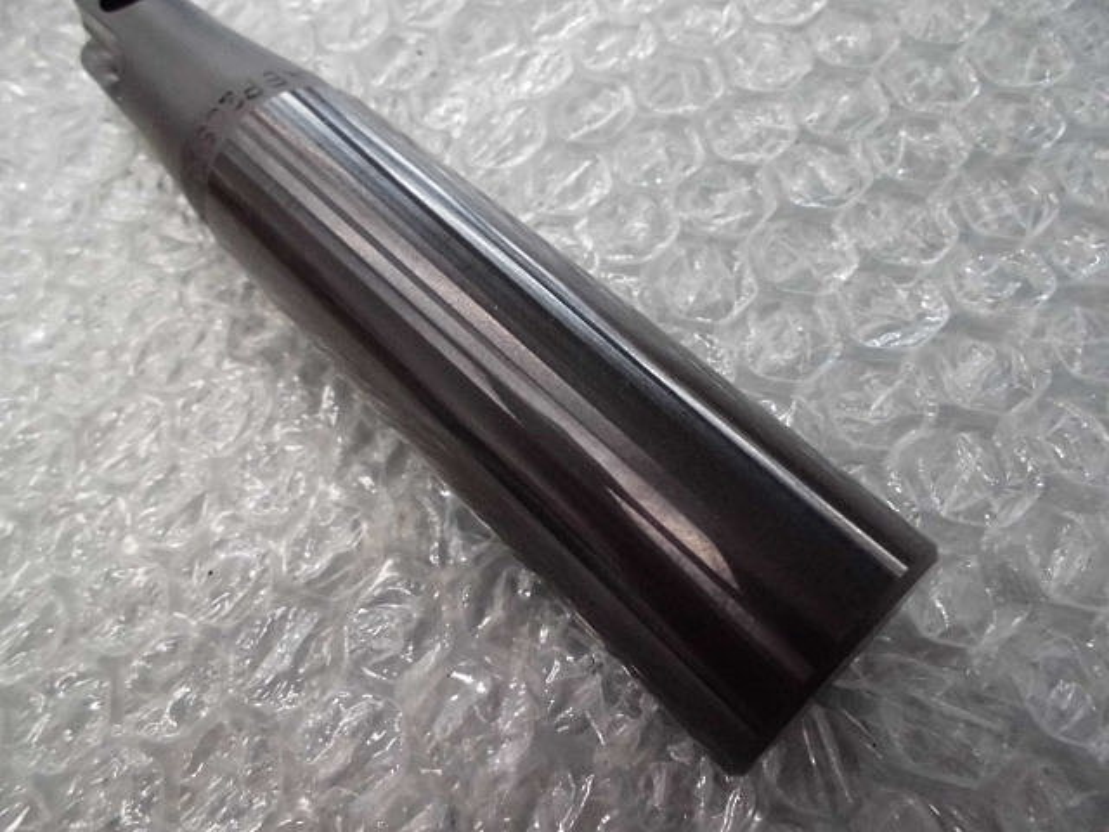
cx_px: 554
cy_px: 416
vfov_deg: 53.1
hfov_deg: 67.3
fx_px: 833
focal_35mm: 26
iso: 800
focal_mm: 4.6
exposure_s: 1/60
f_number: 3.5
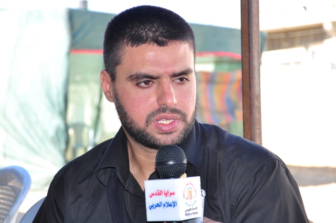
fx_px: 811
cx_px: 168
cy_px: 112
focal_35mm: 87
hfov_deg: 23.4
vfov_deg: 15.7
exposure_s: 1/60
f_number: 5
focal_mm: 58
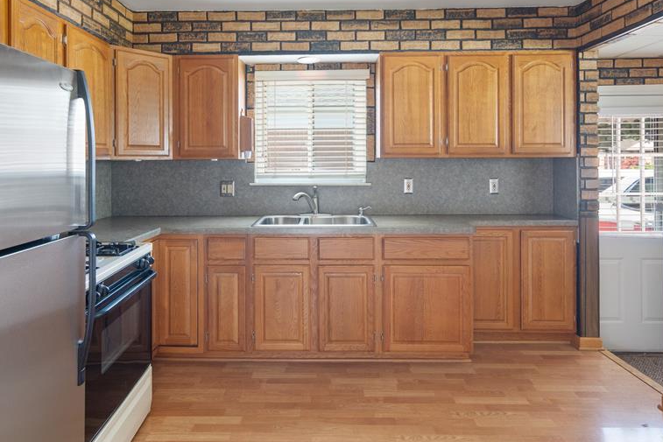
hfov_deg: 76.1
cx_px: 322
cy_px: 174
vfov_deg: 54.7
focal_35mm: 23
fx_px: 424
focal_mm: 17
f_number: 8
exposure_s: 1/8
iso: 400
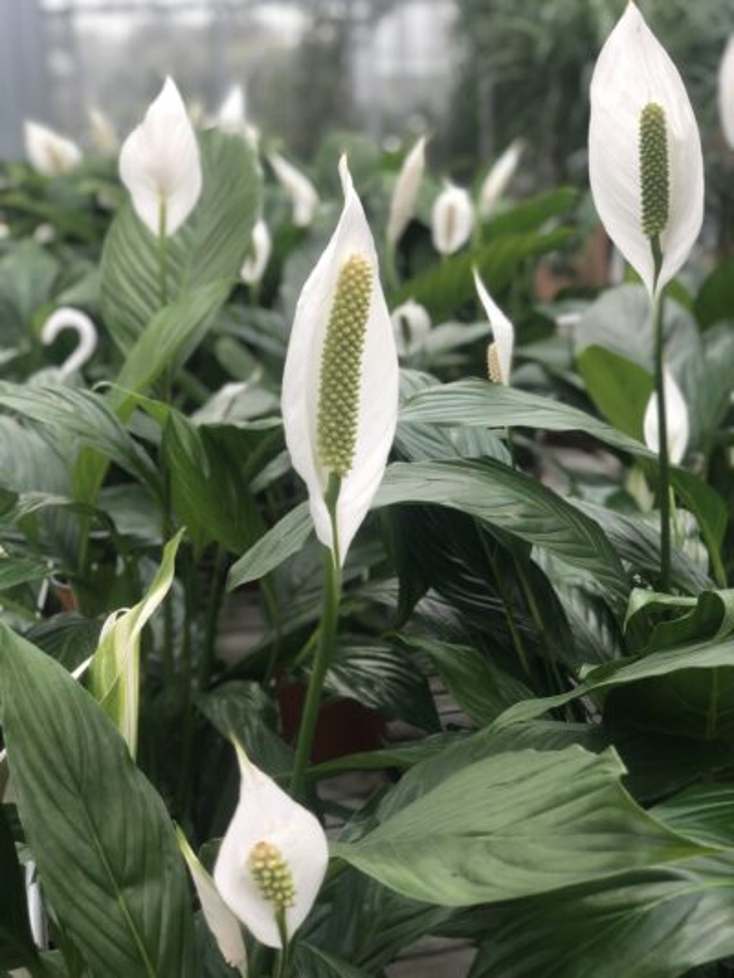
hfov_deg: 28.0
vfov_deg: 36.8
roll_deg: +3.2
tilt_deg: -16.9
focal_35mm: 52
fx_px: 1470
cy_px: 489
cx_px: 367
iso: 32
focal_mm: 6
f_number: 2.4
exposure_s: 1/120
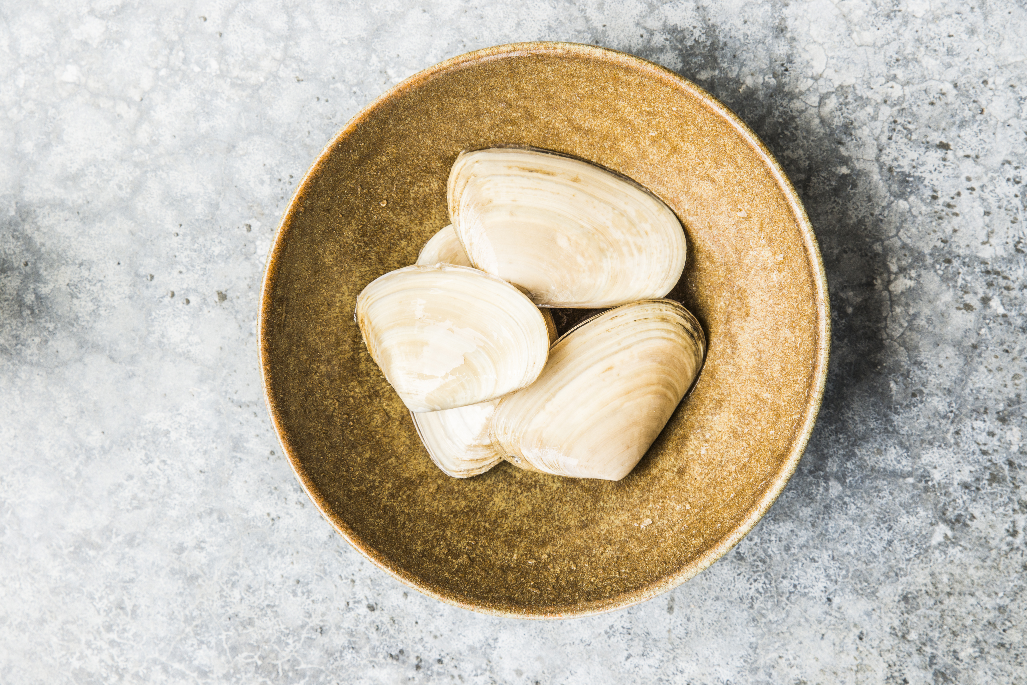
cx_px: 514
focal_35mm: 70
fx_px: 1997
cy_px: 342
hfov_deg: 28.8
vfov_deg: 19.5
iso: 200
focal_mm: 70
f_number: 11
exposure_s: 1/90
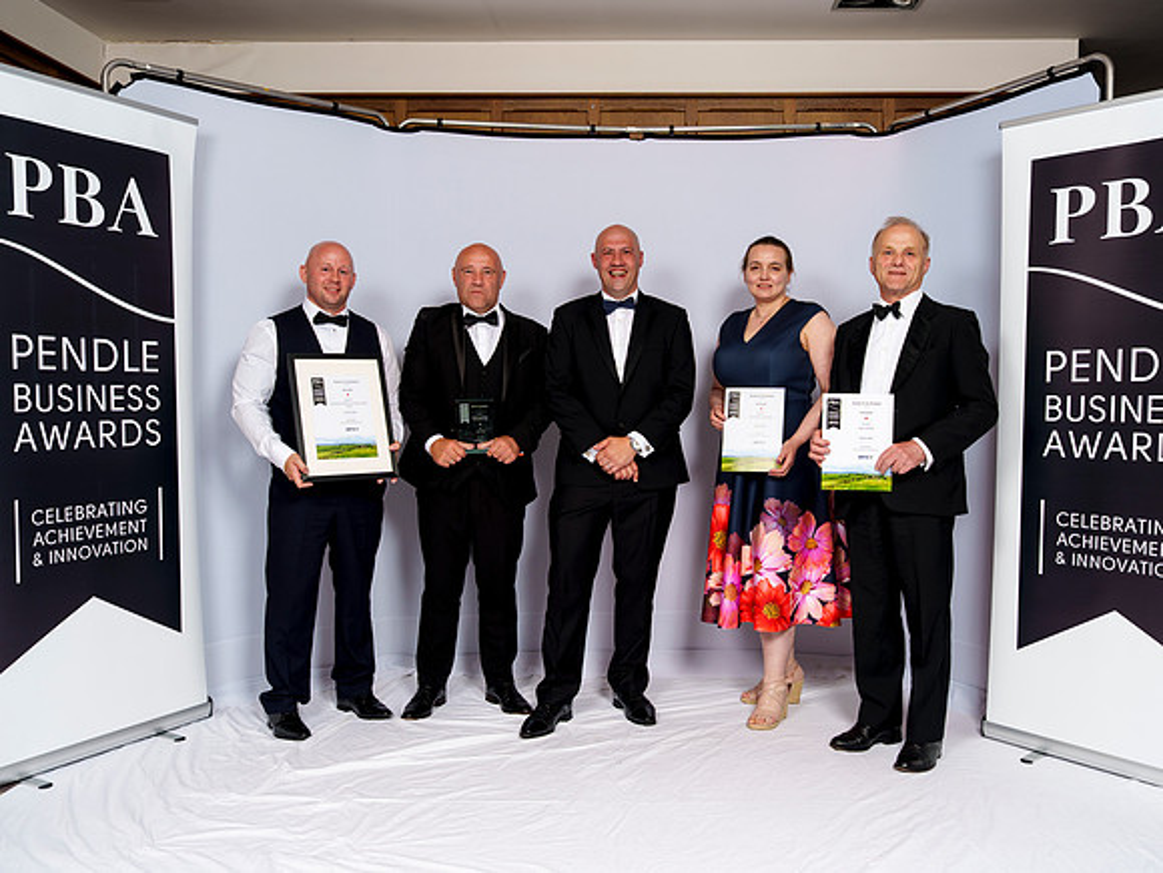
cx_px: 623
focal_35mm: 31
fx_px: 1033
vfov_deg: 45.8
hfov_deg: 58.7
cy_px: 435
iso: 100
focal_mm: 28
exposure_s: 1/125
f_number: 8
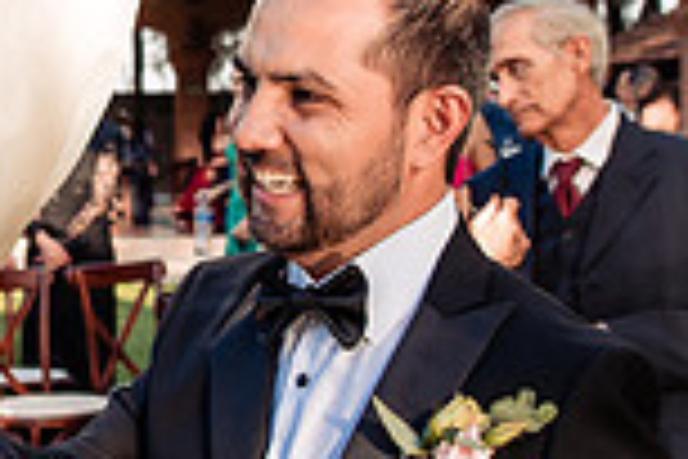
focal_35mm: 91
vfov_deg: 15.0
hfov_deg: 20.5
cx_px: -198
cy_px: 146
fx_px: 1739
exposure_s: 1/250
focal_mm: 24
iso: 125
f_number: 4
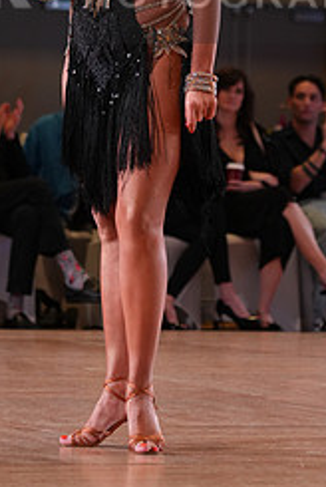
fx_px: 3237
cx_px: 172
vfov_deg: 8.5
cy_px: -22
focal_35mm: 239
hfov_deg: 5.8
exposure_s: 1/250
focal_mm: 101
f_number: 4
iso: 1250
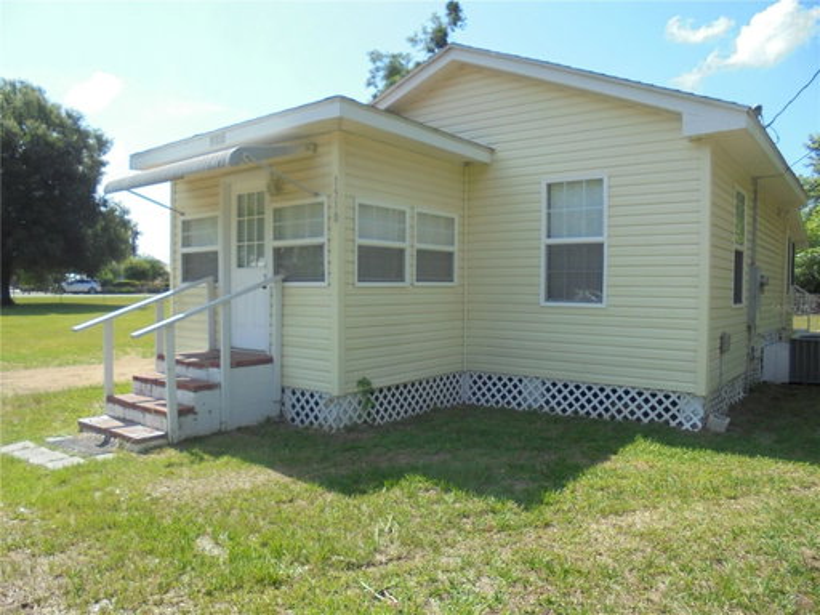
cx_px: 410
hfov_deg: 67.3
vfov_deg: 53.1
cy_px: 308
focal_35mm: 26
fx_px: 616
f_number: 3.5
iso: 100
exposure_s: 1/500
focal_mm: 4.6
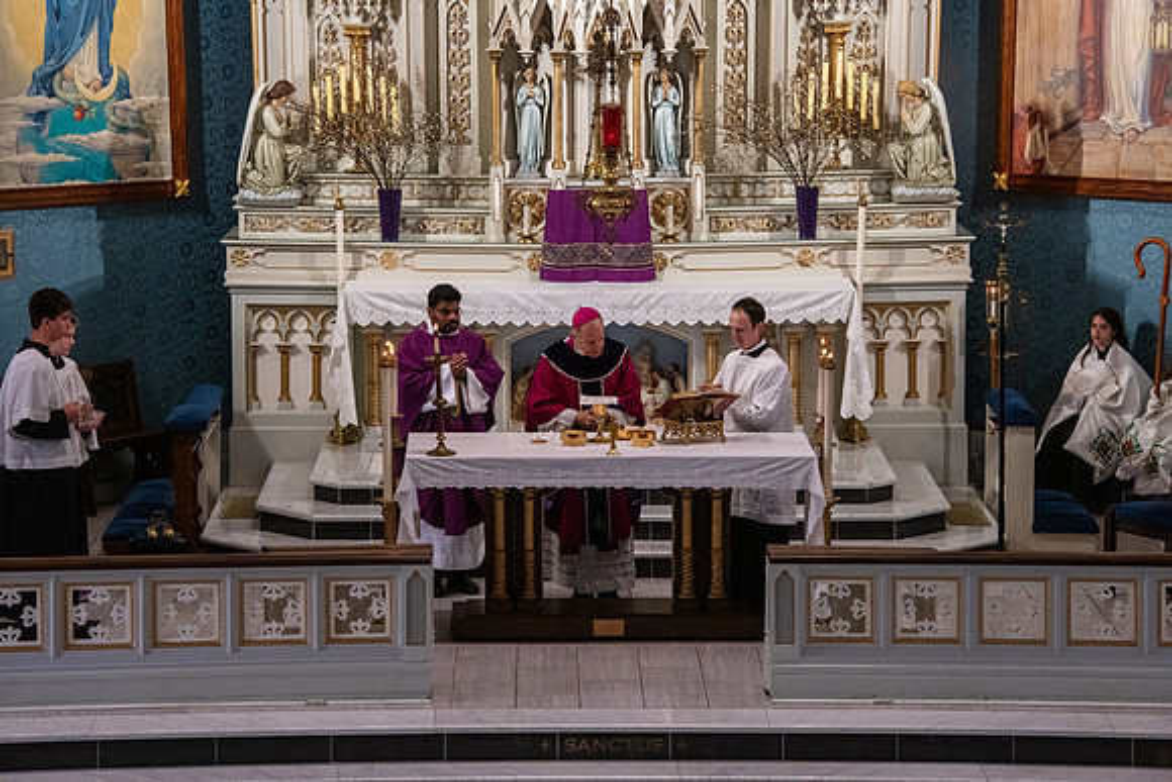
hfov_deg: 16.8
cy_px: 391
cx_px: 586
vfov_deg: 11.2
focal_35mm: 122
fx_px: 3973
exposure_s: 1/80
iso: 4000
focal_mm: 122
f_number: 11
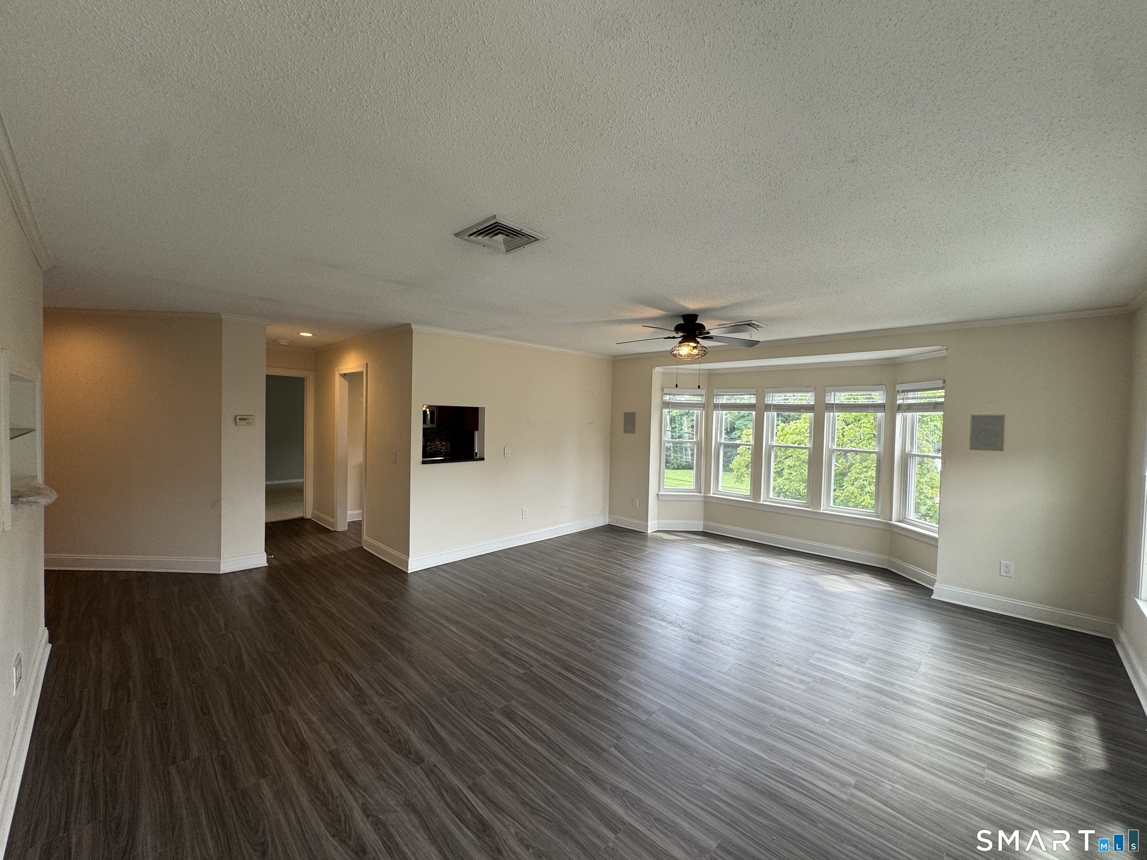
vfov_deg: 85.7
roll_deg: -1.5
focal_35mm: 14
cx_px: 574
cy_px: 430
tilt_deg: -1.7
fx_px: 464
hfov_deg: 102.1
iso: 64
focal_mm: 2.22
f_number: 2.2
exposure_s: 1/99
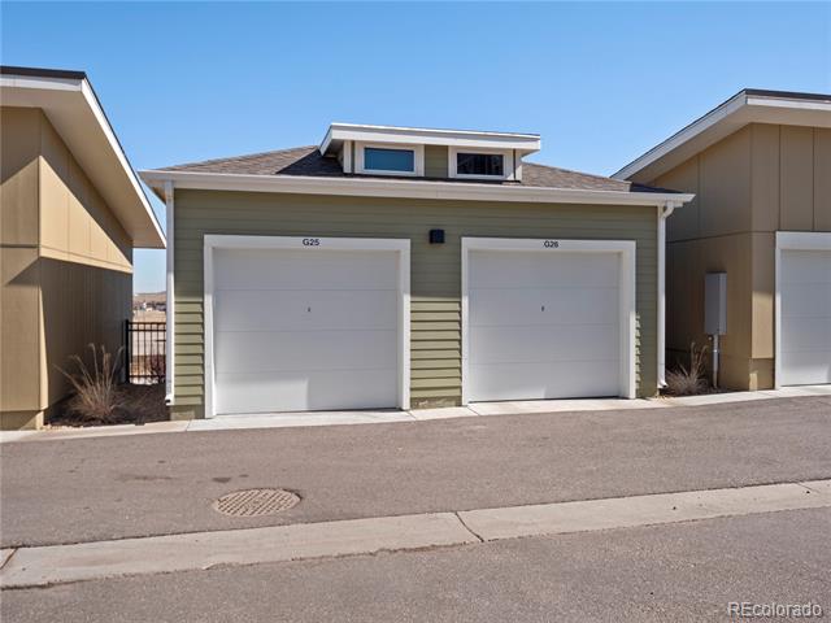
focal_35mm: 29
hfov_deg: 61.7
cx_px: 416
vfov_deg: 48.2
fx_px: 696
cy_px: 312
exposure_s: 1/2000
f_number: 4
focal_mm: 14
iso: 200
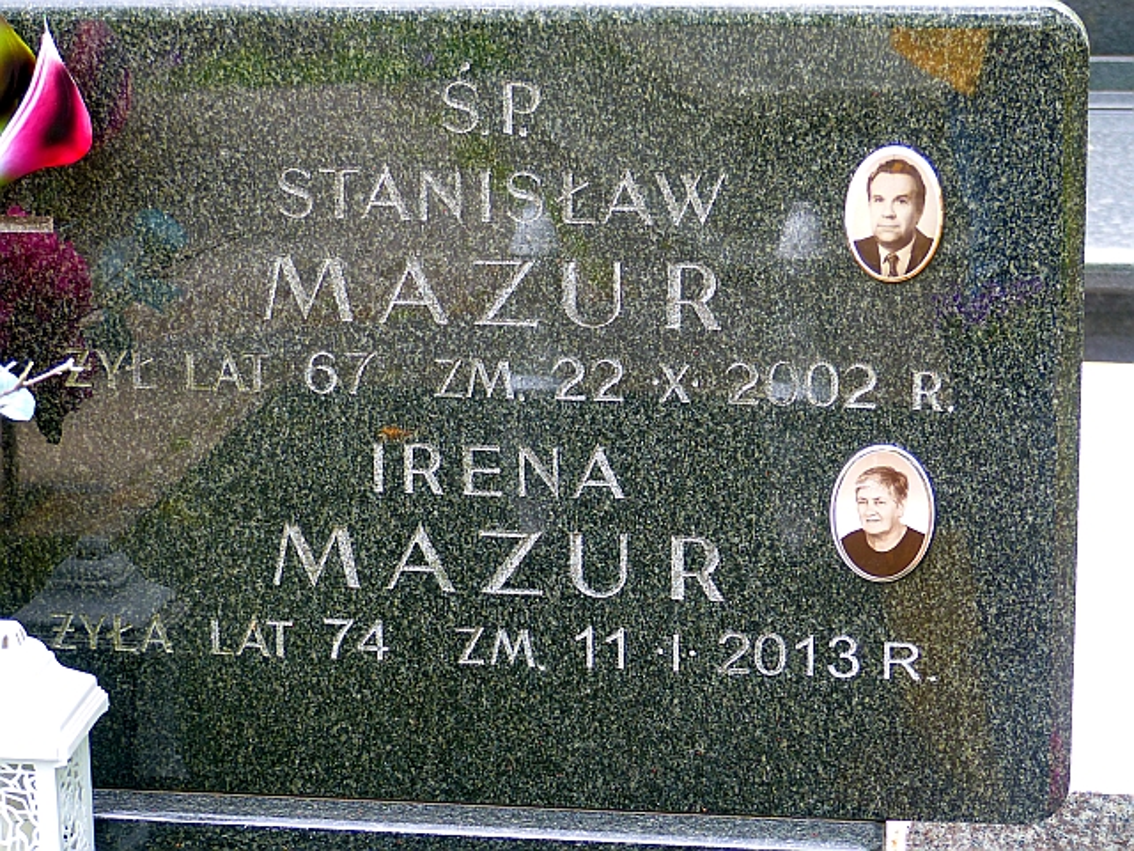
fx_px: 3341
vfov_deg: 14.5
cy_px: 426
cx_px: 567
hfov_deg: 19.3
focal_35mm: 102
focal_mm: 18.3
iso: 100
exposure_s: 1/125
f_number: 2.8
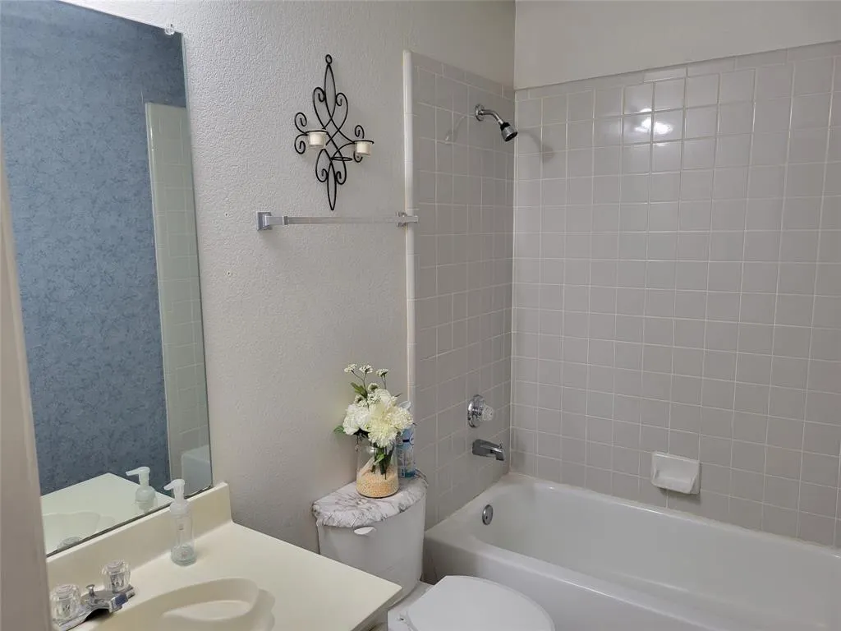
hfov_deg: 67.3
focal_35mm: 26
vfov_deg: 53.1
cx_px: 420
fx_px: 632
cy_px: 316
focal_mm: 5.4
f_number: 1.8
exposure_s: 1/120
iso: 160
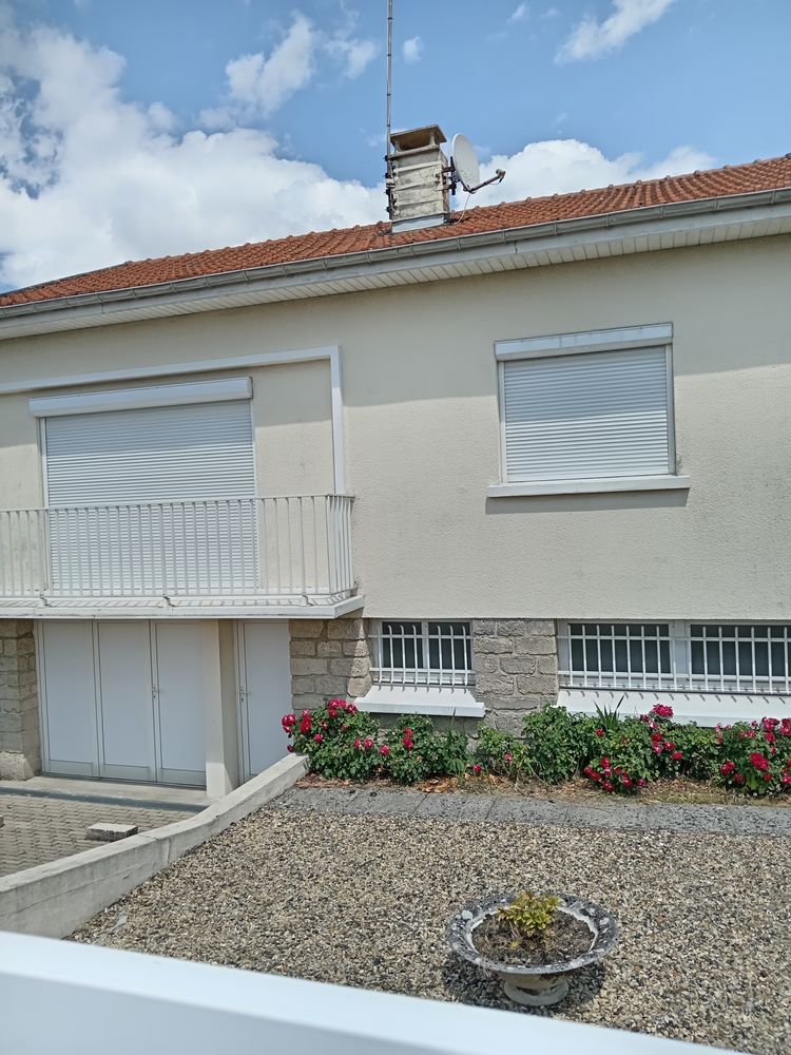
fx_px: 762
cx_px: 396
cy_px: 528
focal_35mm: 25
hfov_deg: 54.9
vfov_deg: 69.4
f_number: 1.8
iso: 104
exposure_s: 1/1156
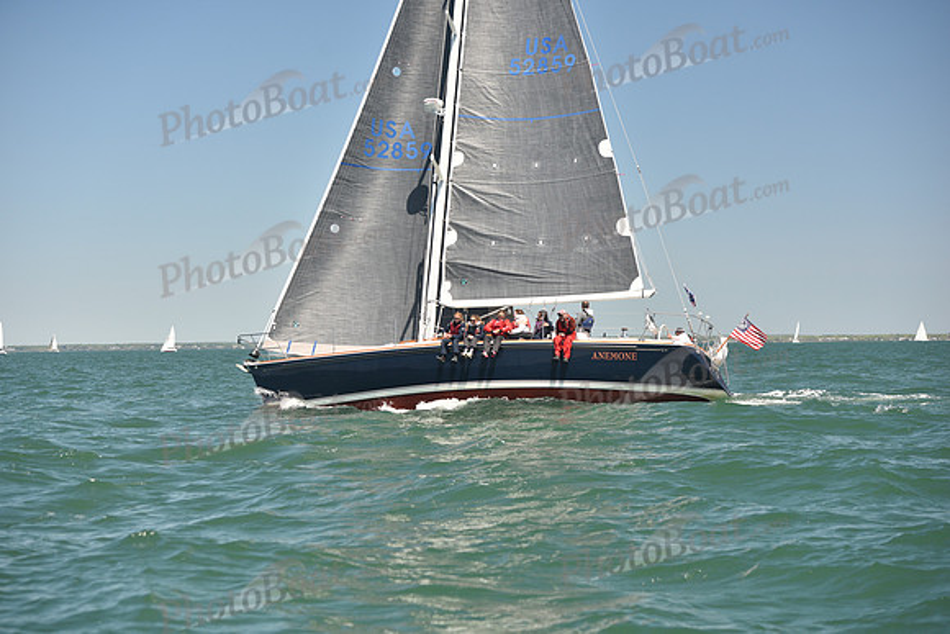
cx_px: 475
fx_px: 1848
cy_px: 317
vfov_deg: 19.5
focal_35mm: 70
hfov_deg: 28.8
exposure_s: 1/800
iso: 250
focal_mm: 70
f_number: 4
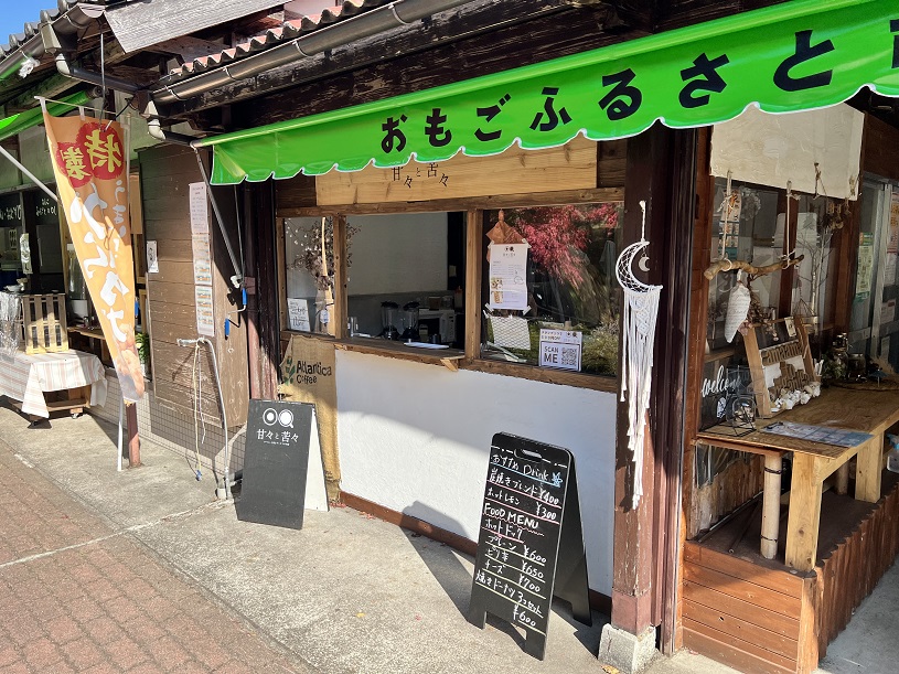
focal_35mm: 26
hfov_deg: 67.3
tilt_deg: -8.1
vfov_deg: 53.1
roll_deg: -0.4
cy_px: 337
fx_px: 675
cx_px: 450
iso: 50
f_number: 1.5
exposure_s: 1/1751
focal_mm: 5.7
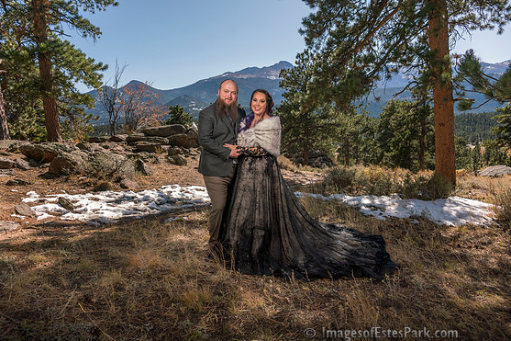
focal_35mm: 25
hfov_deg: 71.5
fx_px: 355
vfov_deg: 51.3
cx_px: 254
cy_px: 168
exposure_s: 1/2000
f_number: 4.5
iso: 200
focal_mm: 24
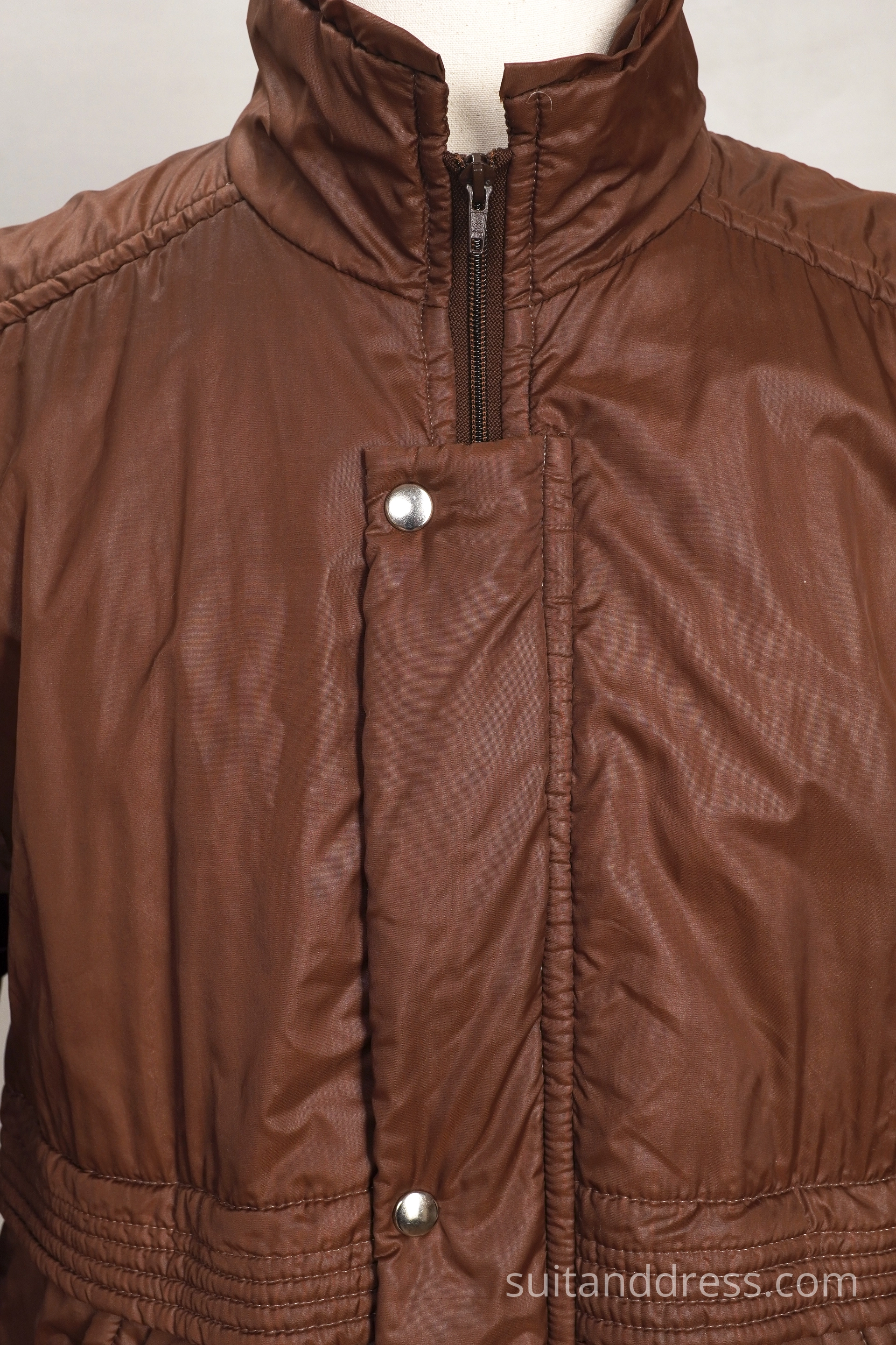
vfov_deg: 41.1
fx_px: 1792
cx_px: 448
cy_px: 672
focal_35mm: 48
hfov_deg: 28.1
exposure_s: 1/40
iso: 320
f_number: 7.1
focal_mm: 32
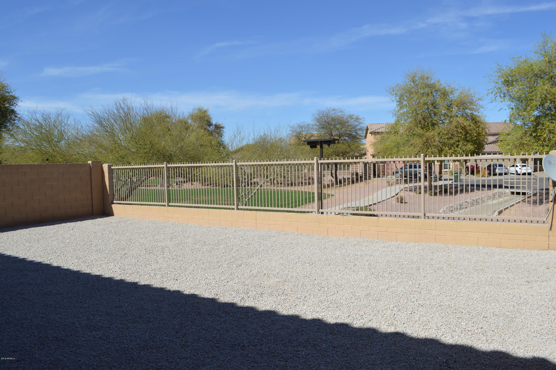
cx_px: 278
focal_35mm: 27
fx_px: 417
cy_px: 185
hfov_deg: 67.4
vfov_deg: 47.8
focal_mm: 18
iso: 100
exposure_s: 1/320
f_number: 9
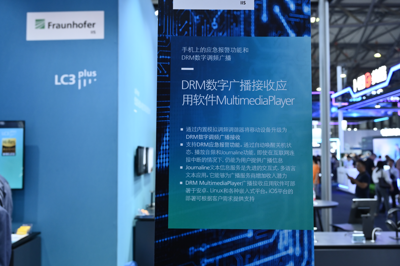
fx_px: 372
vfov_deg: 39.4
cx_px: 200
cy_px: 133
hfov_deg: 56.5
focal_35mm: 34
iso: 1600
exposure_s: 1/200
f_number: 5.6
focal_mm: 33.5
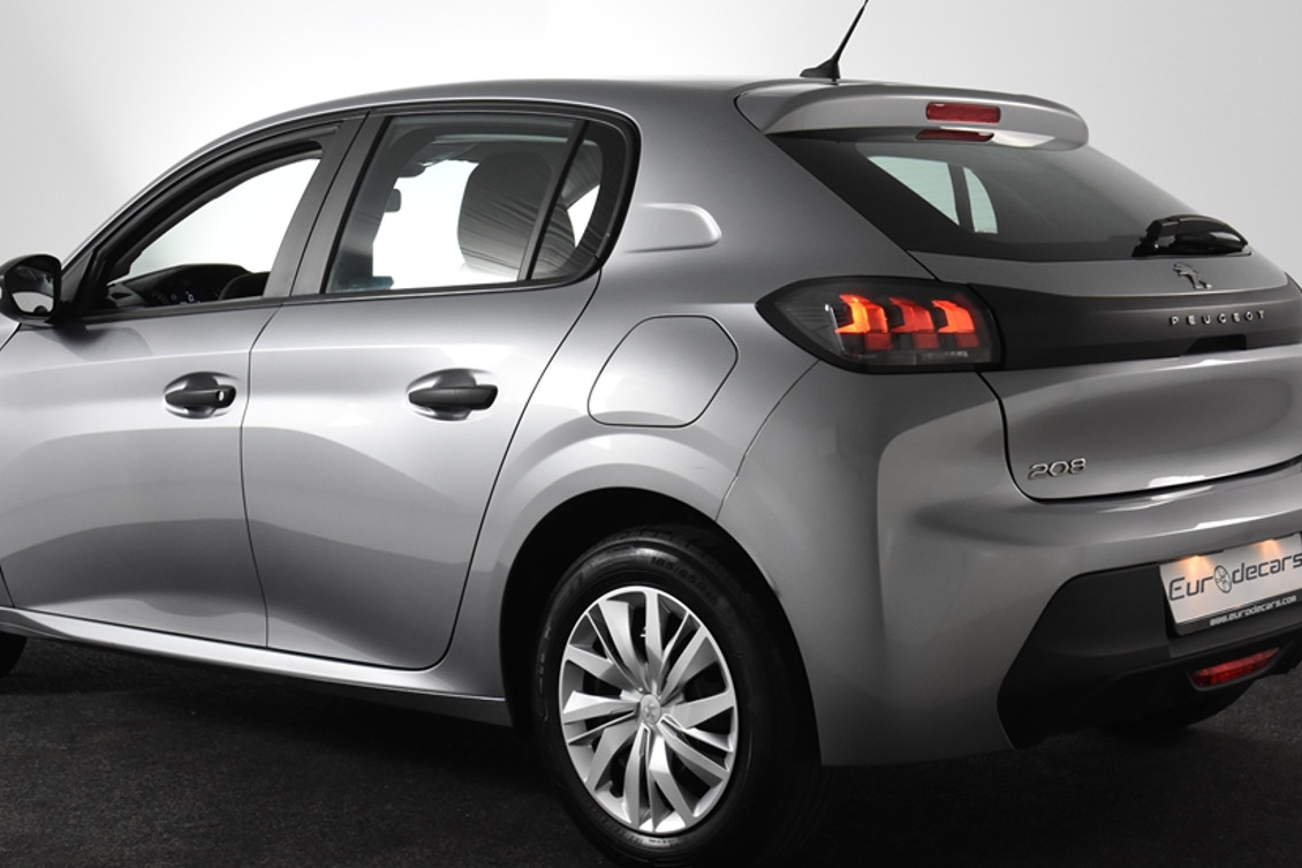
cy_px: 471
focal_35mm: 58
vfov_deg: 23.5
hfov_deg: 34.7
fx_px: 2083
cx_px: 603
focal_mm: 31
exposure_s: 1/100
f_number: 5
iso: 1600
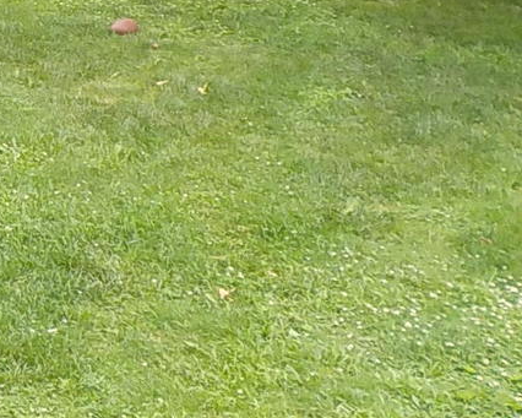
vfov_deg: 15.2
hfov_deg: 17.6
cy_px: -18
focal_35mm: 99
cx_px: -241
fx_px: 1530
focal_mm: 4.1
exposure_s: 1/200
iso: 125
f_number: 3.3
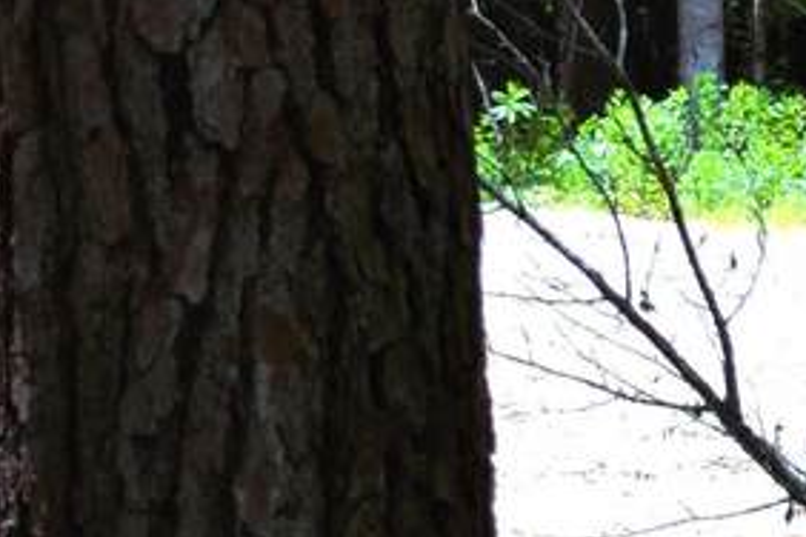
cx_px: -923
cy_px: -501
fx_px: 7634
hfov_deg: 5.9
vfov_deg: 4.0
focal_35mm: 341
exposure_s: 1/125
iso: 125
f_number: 5.6
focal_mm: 50
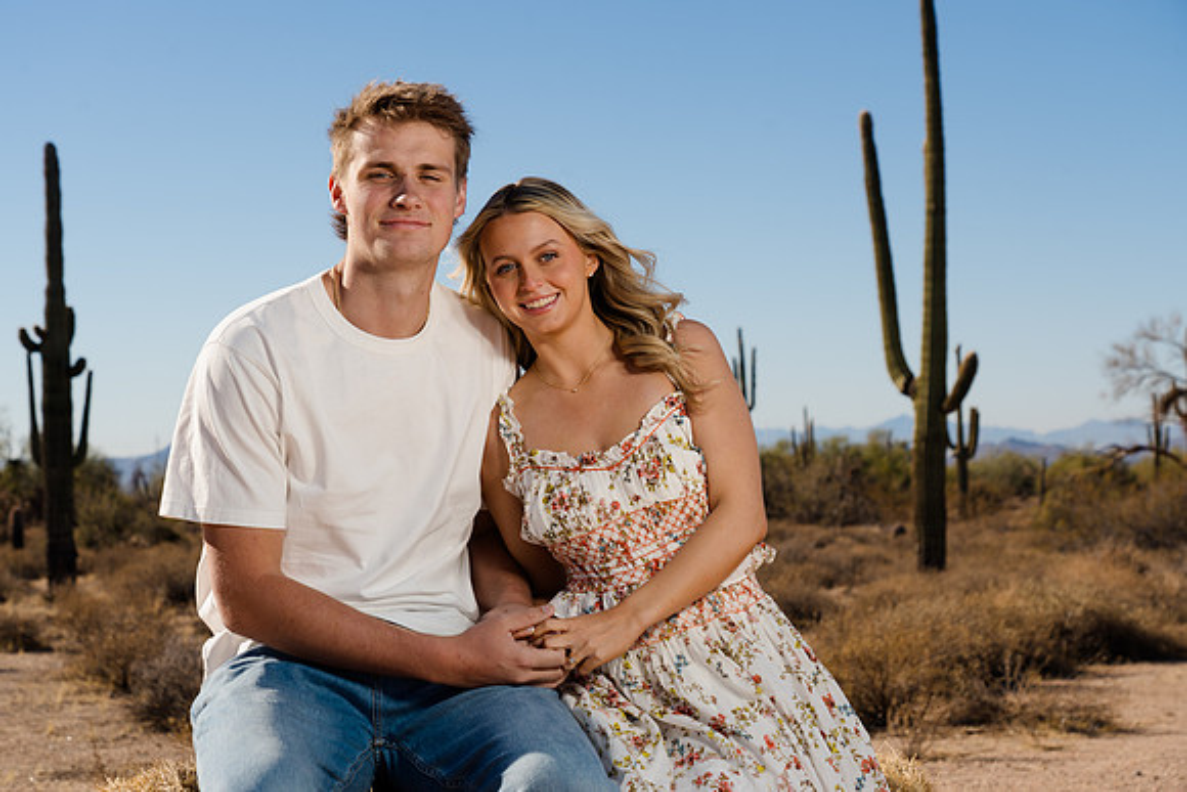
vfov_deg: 19.5
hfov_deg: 28.8
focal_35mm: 70
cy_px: 396
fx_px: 2308
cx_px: 594
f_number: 8
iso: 50
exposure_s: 1/200
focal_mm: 70
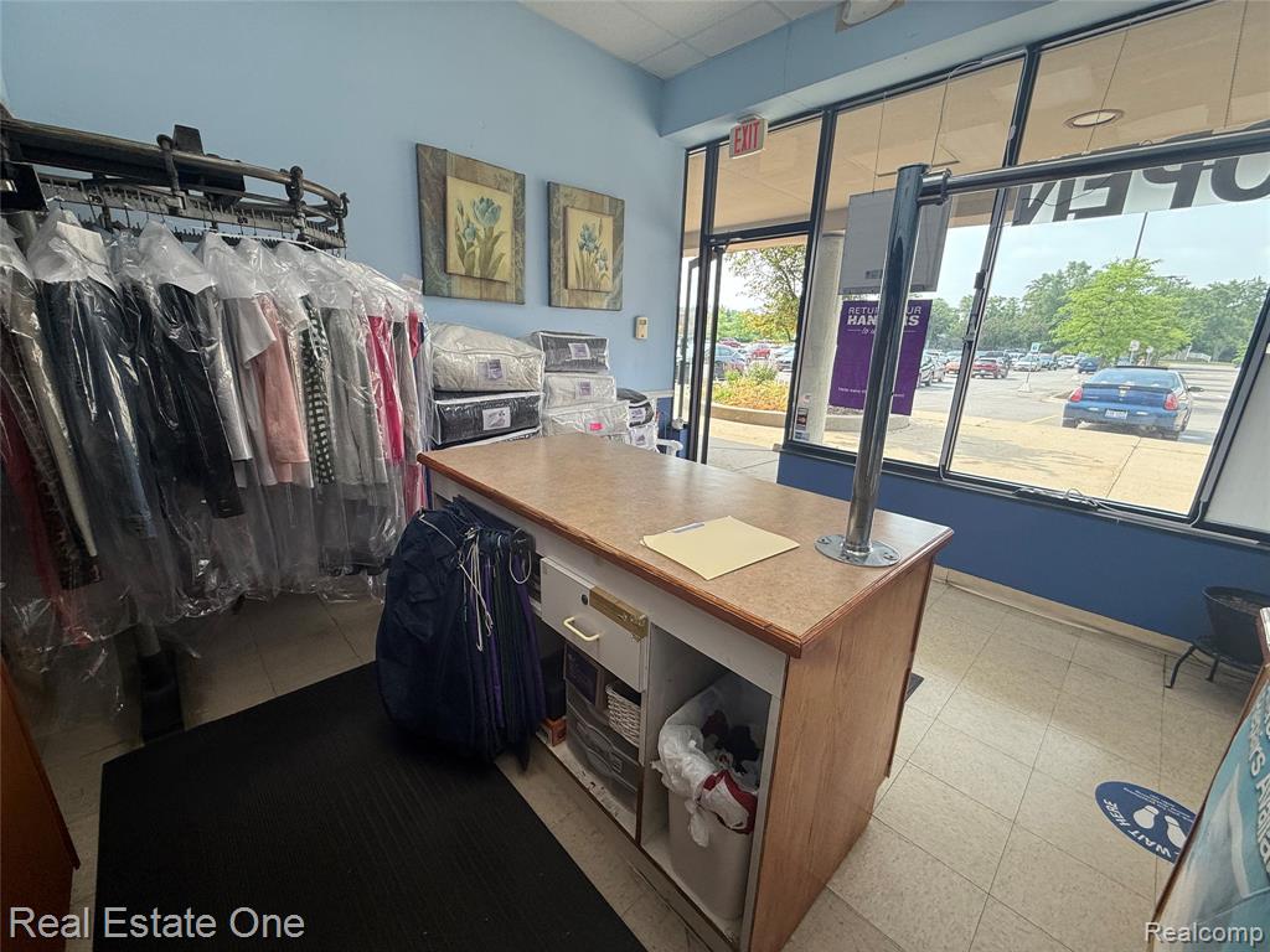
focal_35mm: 14
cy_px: 476
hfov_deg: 102.1
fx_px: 514
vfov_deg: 85.7
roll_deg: -2.0
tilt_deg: -15.4
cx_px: 635
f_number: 2.2
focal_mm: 2.22
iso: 64
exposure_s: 1/216
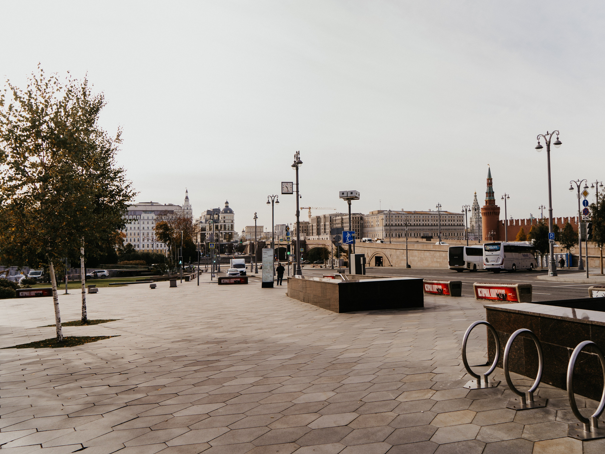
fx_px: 454
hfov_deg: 67.1
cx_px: 333
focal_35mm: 26
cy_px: 227
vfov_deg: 53.1
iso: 100
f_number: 4
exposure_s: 1/320
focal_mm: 24
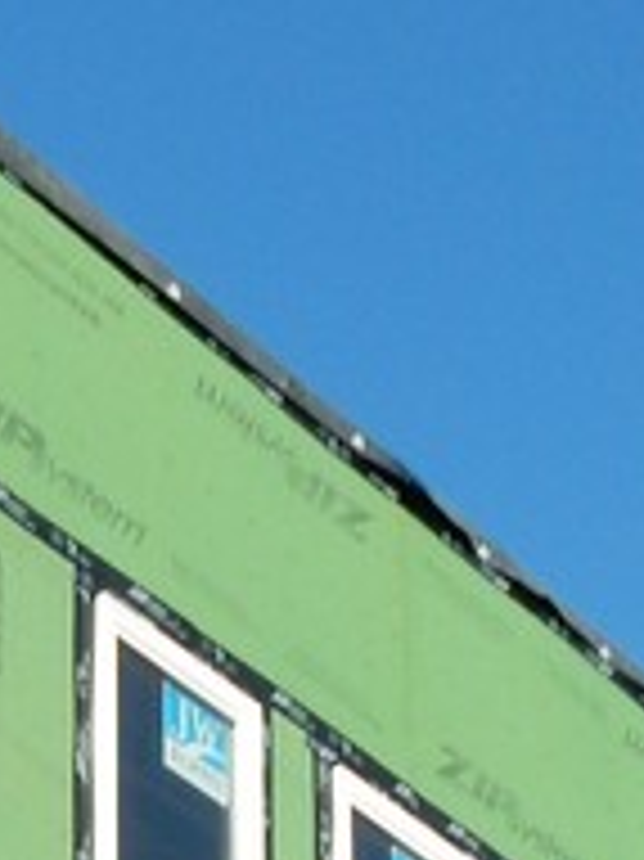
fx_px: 3750
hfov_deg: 9.8
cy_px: 2008
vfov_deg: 11.1
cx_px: 32
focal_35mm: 151
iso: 125
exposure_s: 1/1000
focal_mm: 4.5
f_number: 3.7
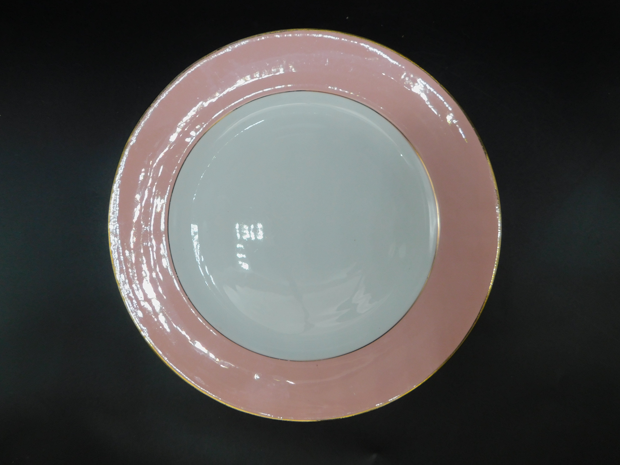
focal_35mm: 23
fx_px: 412
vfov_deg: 58.9
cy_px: 232
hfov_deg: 73.9
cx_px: 310
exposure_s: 1/320
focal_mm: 4
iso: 125
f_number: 3
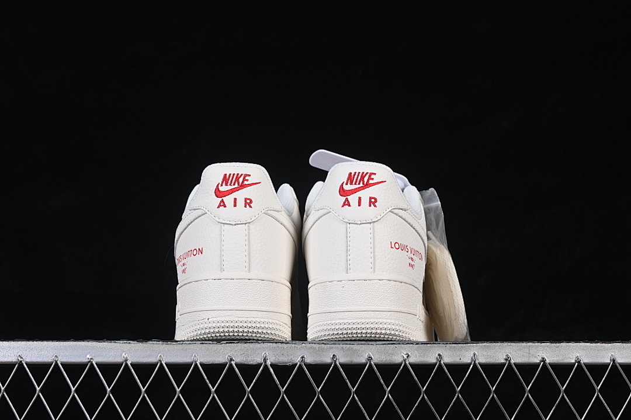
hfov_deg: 27.0
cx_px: 316
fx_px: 1314
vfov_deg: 18.2
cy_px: 210
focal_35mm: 75
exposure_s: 1/80
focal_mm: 50
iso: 160
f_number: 8
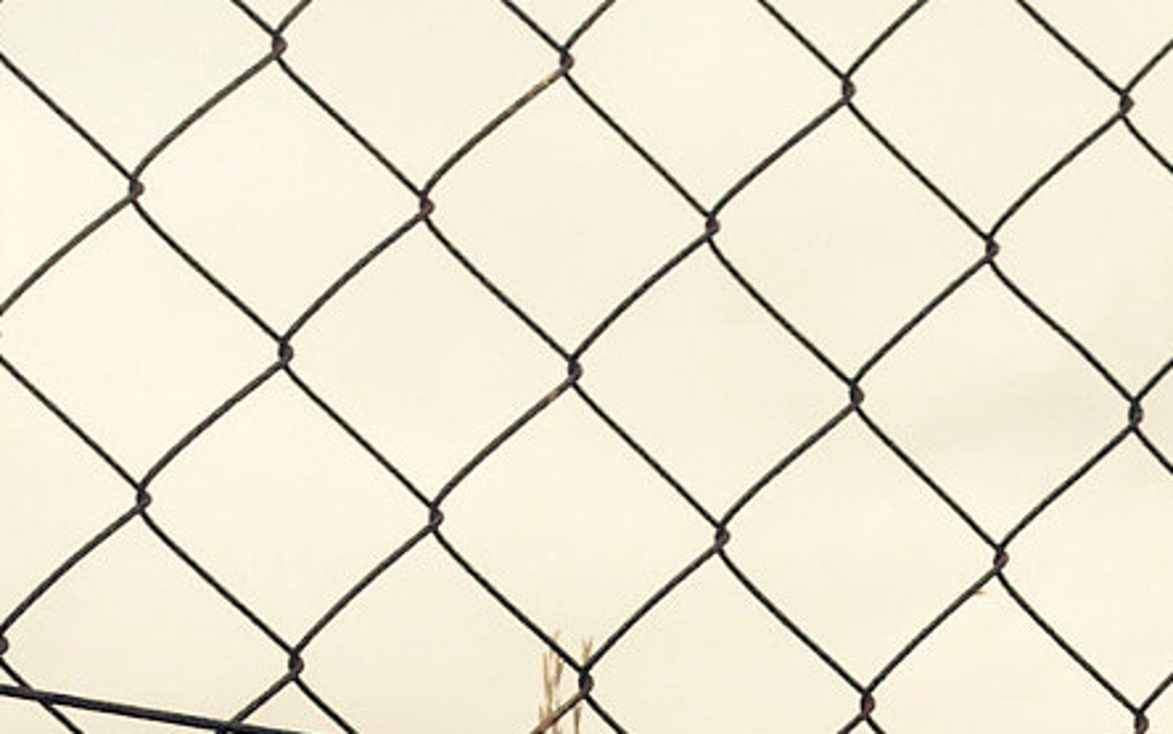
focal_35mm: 126
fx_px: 4030
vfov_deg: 8.8
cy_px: 2091
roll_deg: +0.8
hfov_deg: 16.1
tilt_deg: +1.4
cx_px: 1295
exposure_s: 1/1130
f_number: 2.4
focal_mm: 4.12
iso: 50
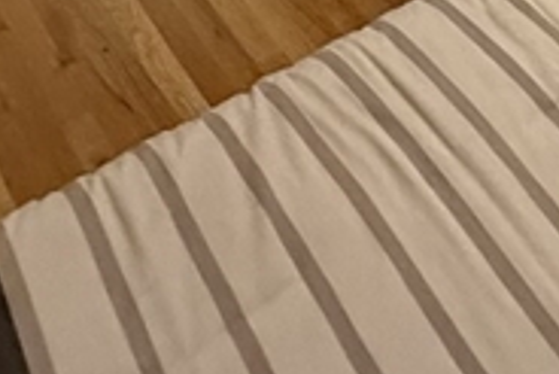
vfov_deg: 12.0
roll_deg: -3.2
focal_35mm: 81
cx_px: 544
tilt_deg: -13.8
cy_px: -626
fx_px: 1259
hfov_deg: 24.1
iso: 640
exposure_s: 1/60
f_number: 2.2
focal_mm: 2.22
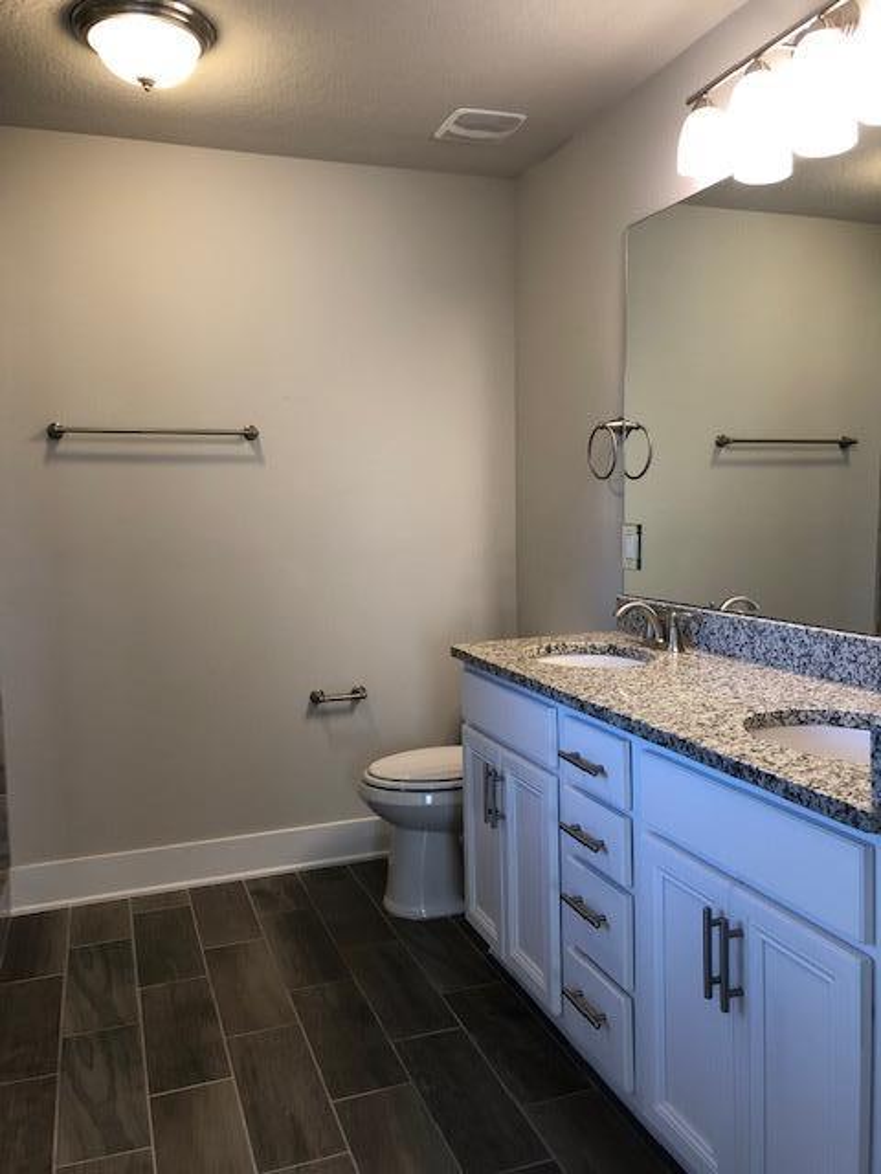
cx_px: 440
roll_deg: +1.1
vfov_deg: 63.4
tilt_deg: -3.2
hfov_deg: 49.7
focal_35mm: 28
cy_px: 587
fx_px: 950
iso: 25
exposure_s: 1/30
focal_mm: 4
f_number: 1.8
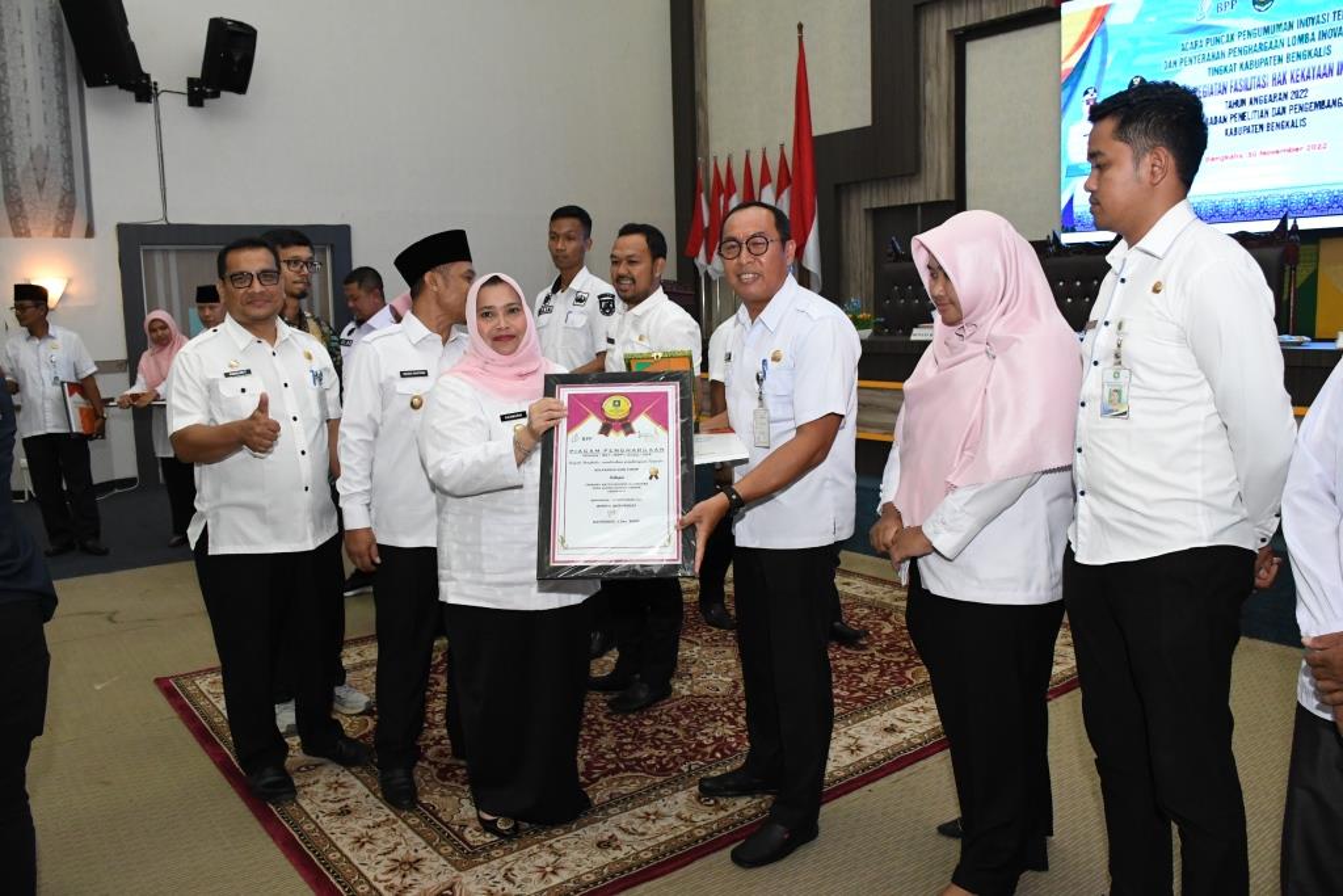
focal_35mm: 27
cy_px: 448
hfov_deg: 67.4
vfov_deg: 47.9
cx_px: 672
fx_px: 1007
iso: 3200
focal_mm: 18
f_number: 5.6
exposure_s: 1/200
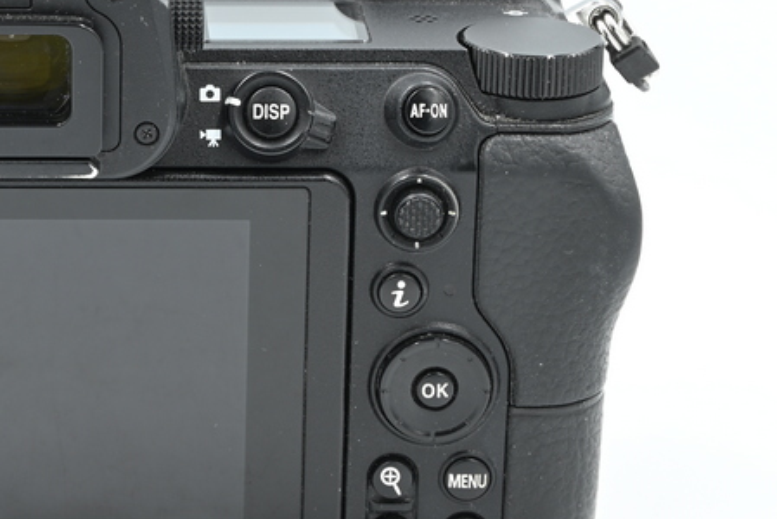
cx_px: 132
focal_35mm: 167
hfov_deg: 12.2
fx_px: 3607
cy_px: 253
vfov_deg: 8.2
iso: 200
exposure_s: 1/13
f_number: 14
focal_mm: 75
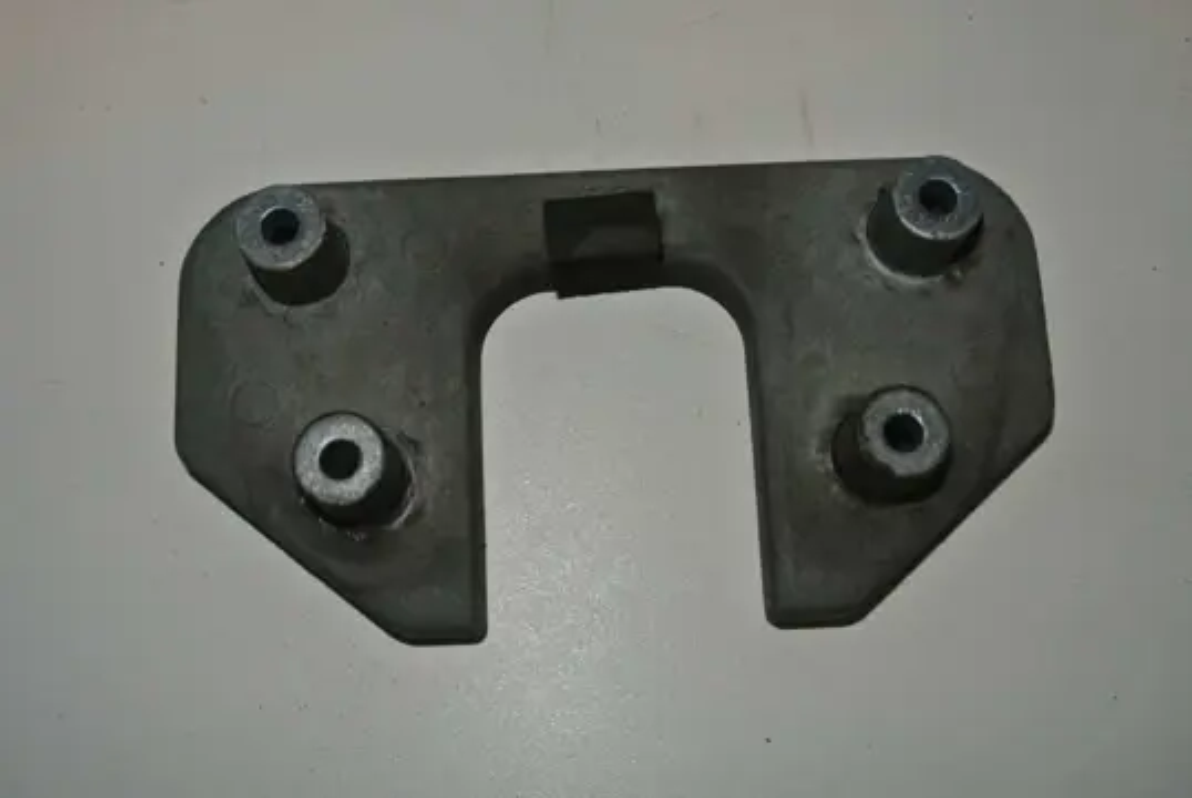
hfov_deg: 48.4
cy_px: 399
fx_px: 1326
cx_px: 596
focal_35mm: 40
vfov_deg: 33.5
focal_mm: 15.1
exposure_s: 1/60
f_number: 4.2
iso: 200
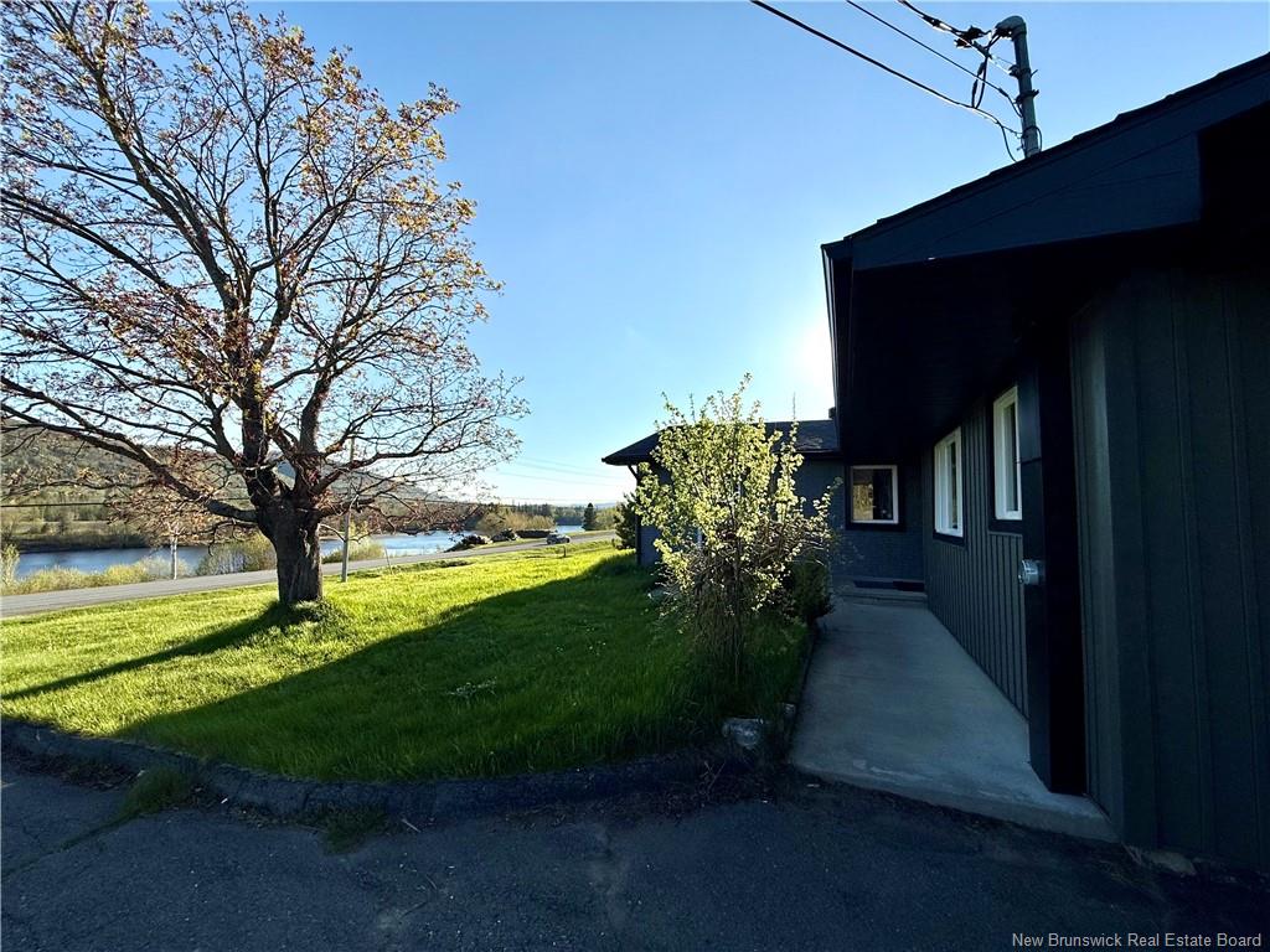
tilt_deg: +5.2
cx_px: 635
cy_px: 476
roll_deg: -1.1
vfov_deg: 85.7
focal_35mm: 14
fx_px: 514
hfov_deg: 102.1
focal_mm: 2.22
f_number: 2.2
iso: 50
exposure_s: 1/2841
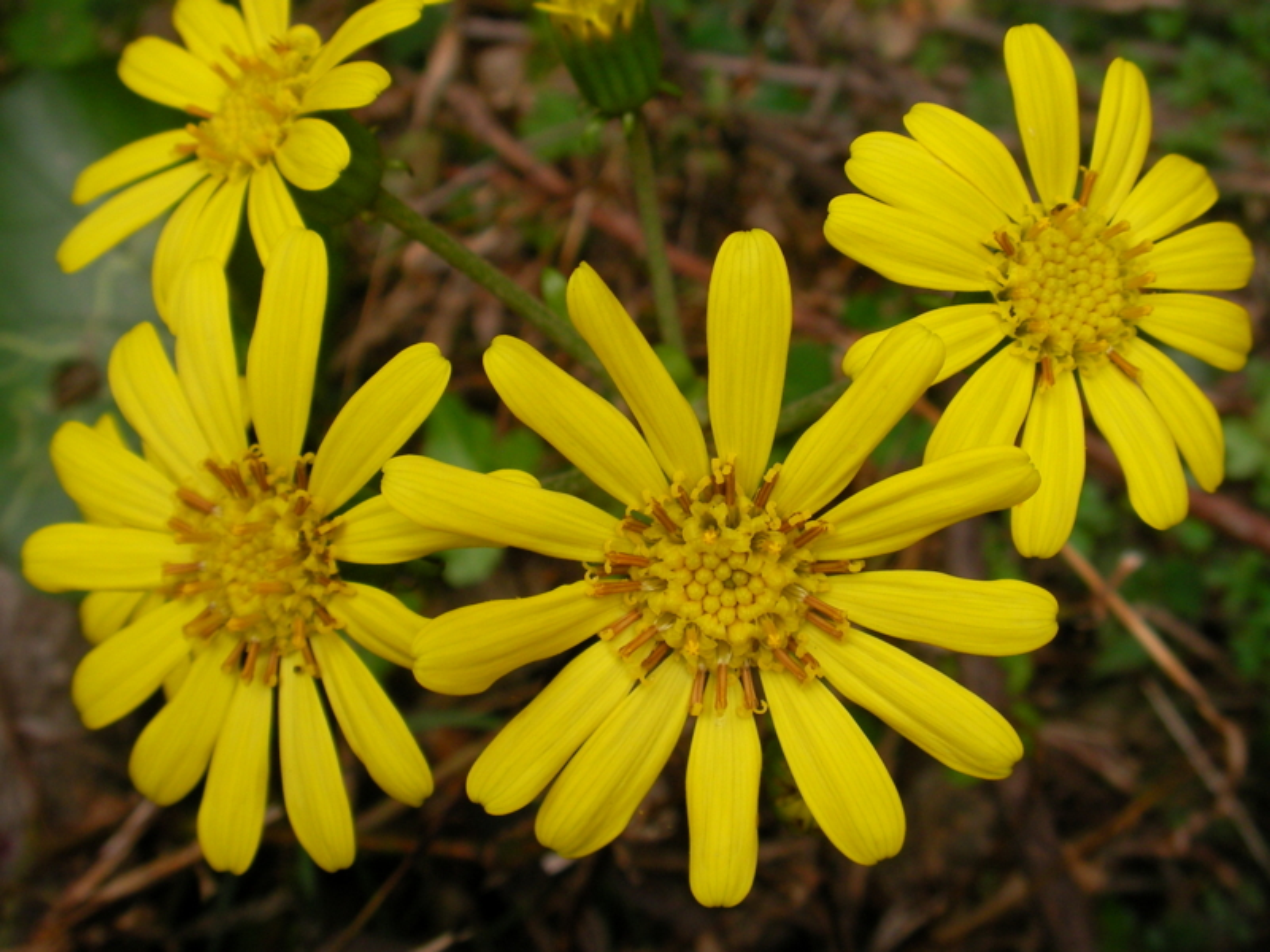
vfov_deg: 35.1
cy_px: 476
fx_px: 1504
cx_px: 635
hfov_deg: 45.8
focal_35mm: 41
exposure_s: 1/286
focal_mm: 6.3
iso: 50
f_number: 3.5
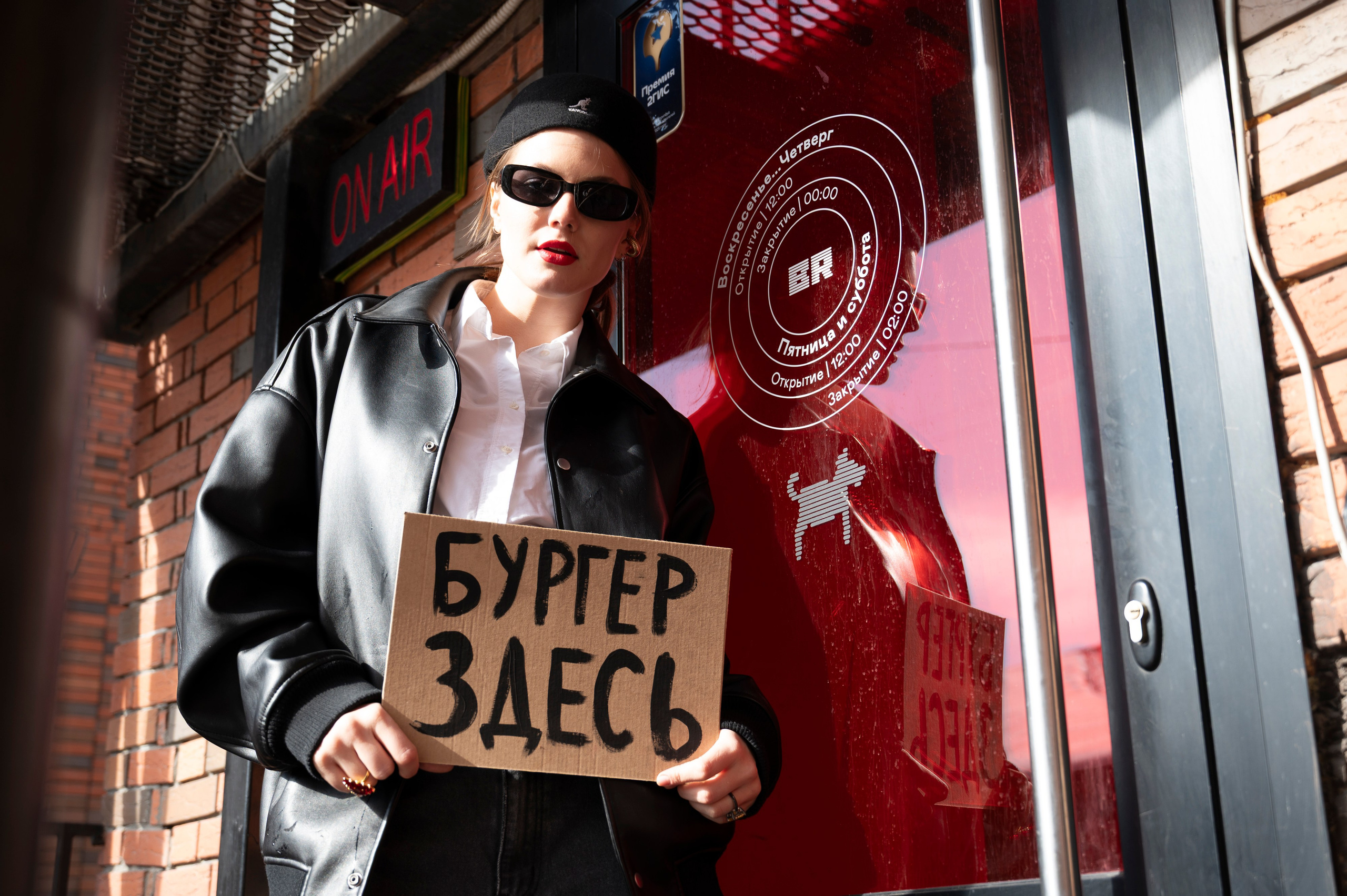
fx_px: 1570
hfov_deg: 46.4
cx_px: 674
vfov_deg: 31.8
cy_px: 448
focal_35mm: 42
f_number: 4
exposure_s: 1/320
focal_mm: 42
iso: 100
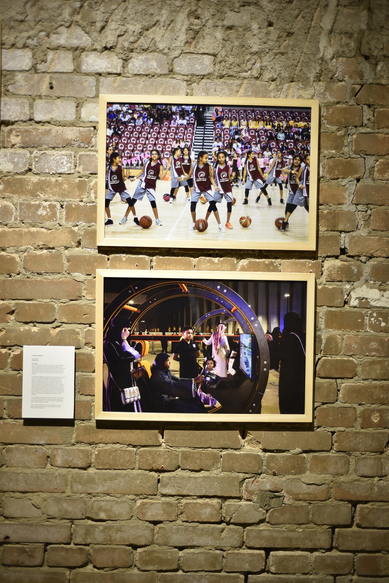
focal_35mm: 50
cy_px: 292
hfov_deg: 27.0
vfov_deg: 39.6
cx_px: 194
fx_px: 810
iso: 200
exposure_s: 1/100
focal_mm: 50
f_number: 1.8
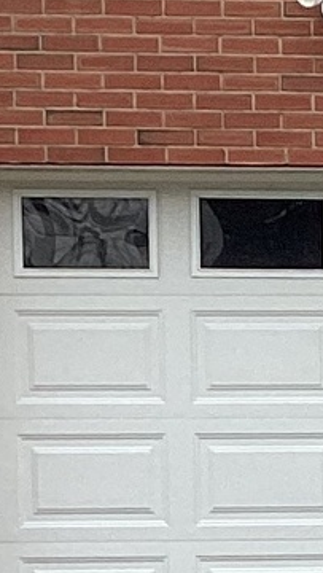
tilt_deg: -3.6
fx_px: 3283
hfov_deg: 5.3
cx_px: 983
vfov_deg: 9.9
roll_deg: -0.1
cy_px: 605
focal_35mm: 216
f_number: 2.4
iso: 25
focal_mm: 3.3
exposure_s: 1/289
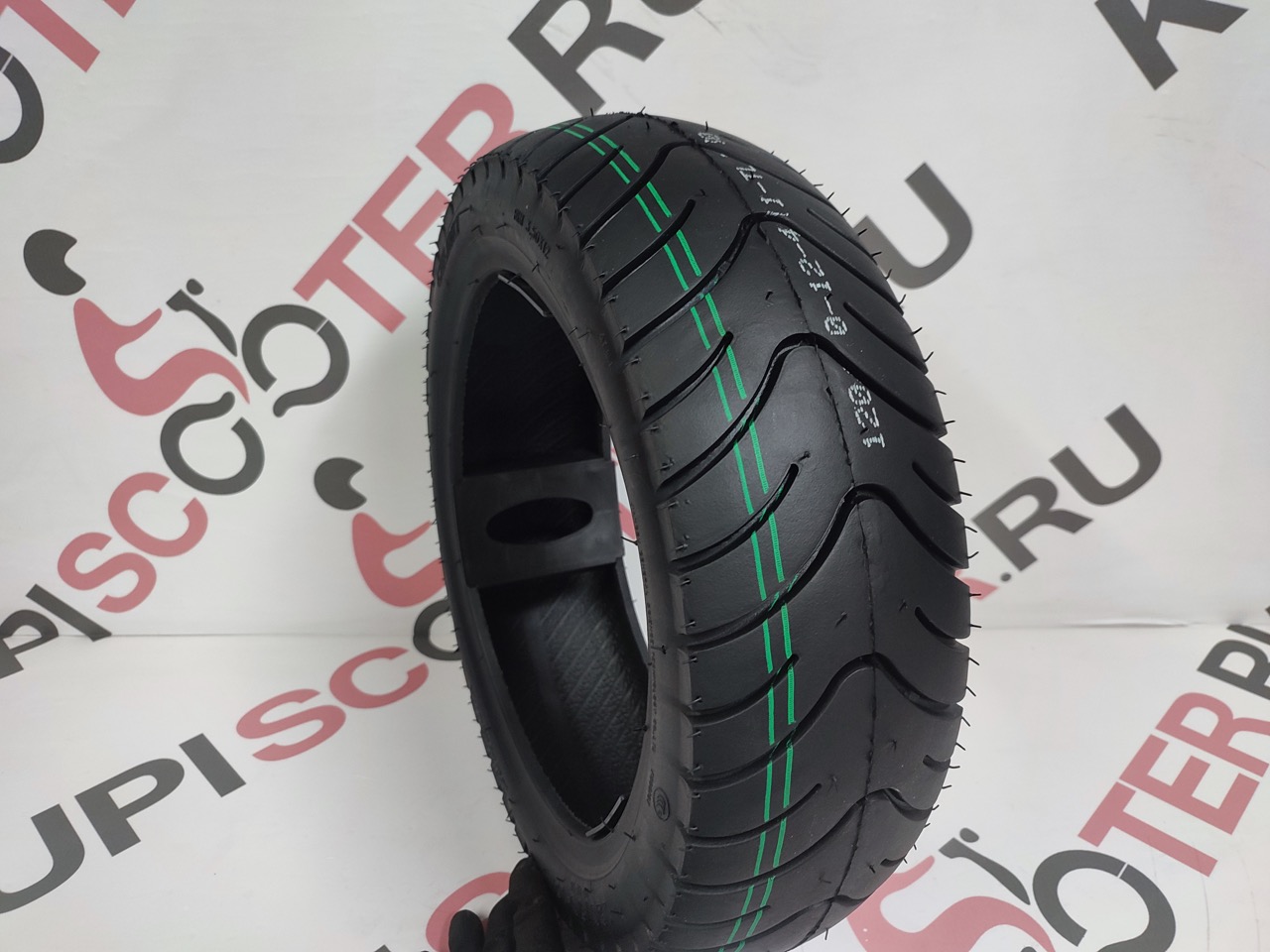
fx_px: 917
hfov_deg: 69.4
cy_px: 476
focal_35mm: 25
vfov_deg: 54.9
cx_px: 635
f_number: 1.9
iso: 742
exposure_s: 1/25
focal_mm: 6.04
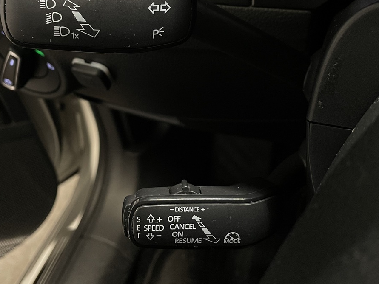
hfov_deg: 44.5
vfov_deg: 33.5
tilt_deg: -40.4
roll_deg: +11.2
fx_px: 460
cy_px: 60
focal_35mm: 42
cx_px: 151
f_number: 1.6
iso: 500
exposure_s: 1/48
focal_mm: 4.2
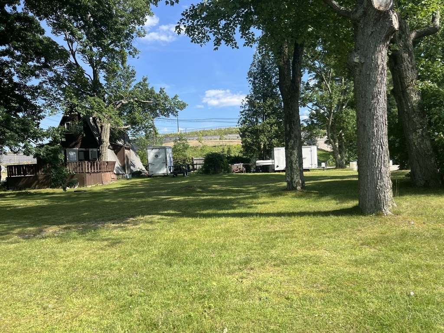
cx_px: 222
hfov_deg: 67.3
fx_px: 333
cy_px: 166
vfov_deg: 53.1
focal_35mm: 26
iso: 50
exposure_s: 1/2165
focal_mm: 5.7
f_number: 1.5
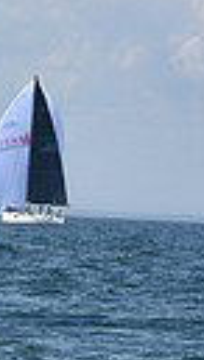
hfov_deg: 3.5
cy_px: 127
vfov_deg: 6.5
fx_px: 3149
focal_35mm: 329
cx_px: -595
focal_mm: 70
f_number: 8
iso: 320
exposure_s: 1/1600
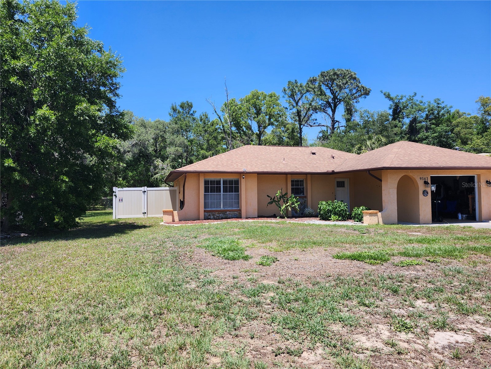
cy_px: 184
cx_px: 246
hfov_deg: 73.9
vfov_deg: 58.9
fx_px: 326
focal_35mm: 23
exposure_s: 1/1050
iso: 25
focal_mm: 5.54
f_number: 1.8
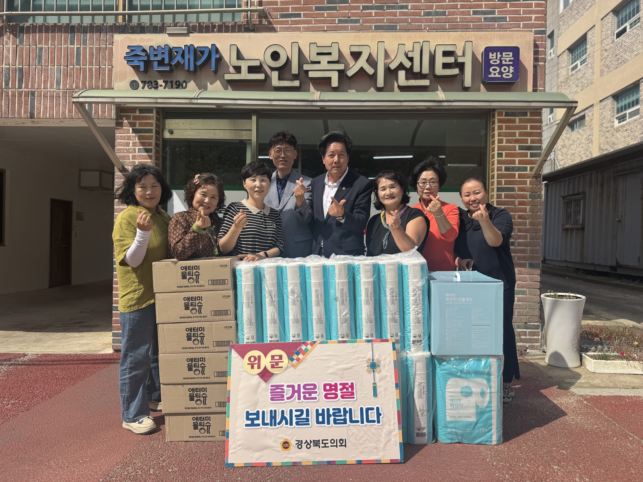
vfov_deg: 56.8
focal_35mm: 24
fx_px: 446
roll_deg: +0.1
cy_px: 241
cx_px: 322
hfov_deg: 71.6
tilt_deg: -0.6
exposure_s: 1/6410
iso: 80
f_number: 1.78
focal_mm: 6.76
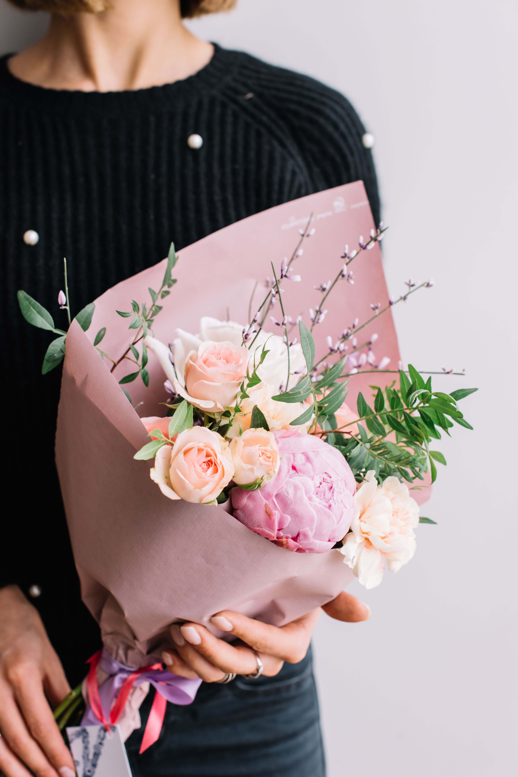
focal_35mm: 50
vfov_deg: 39.6
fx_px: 1078
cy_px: 388
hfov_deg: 27.0
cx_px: 259
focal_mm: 50
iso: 800
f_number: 5
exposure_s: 1/160
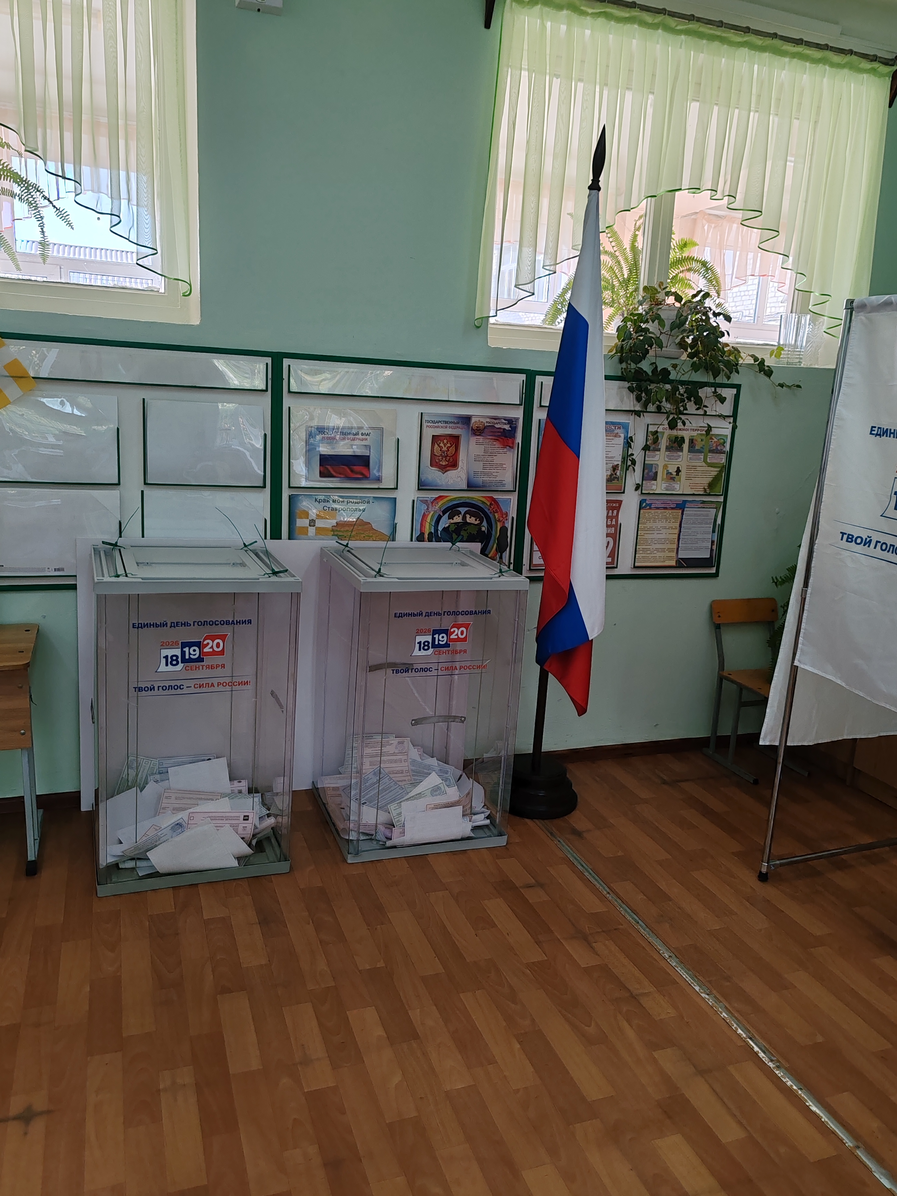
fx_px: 933
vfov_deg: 65.3
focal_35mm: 27
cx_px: 448
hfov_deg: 51.4
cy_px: 598
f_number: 1.9
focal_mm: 6.12
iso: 64
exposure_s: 1/100
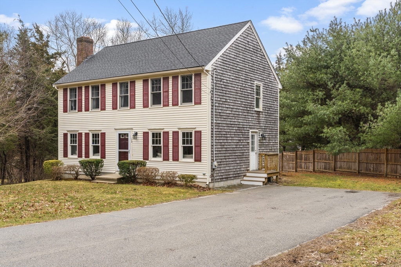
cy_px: 134
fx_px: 412
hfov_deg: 51.9
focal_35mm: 37
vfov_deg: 36.0
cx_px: 200
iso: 320
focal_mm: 37
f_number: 13
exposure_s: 1/100
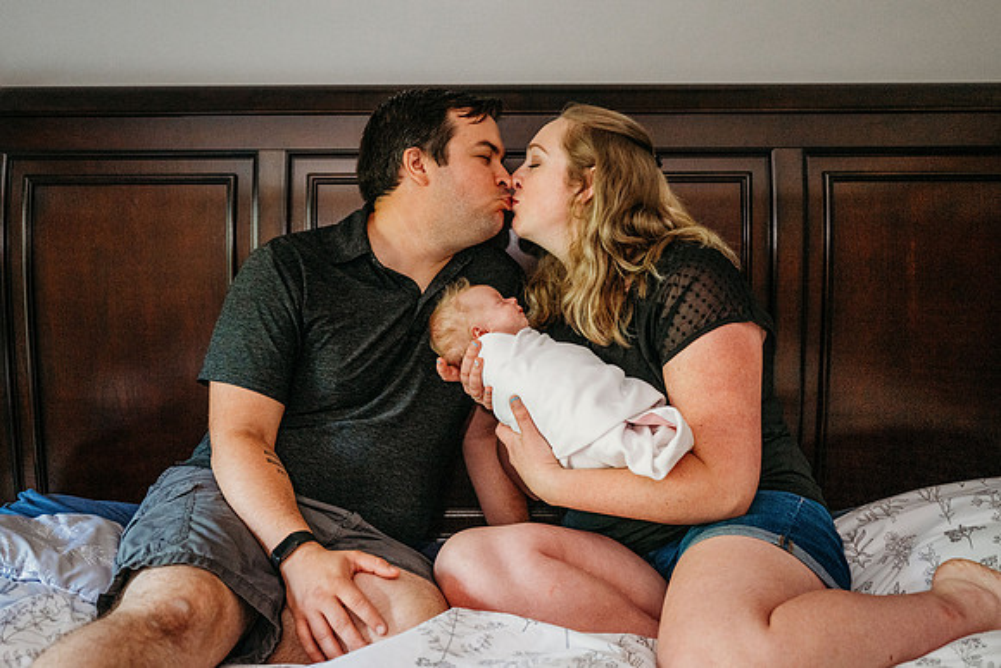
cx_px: 488
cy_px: 334
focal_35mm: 41
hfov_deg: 47.0
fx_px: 1152
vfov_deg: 32.3
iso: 2000
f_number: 2.8
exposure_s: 1/250
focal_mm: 36
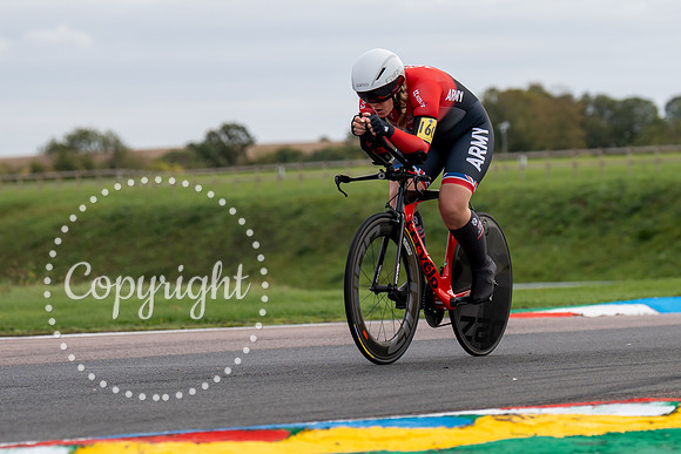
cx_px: 417
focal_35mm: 217
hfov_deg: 9.5
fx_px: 4102
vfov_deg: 6.3
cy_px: 218
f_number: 3.5
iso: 125
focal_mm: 120
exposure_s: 1/800
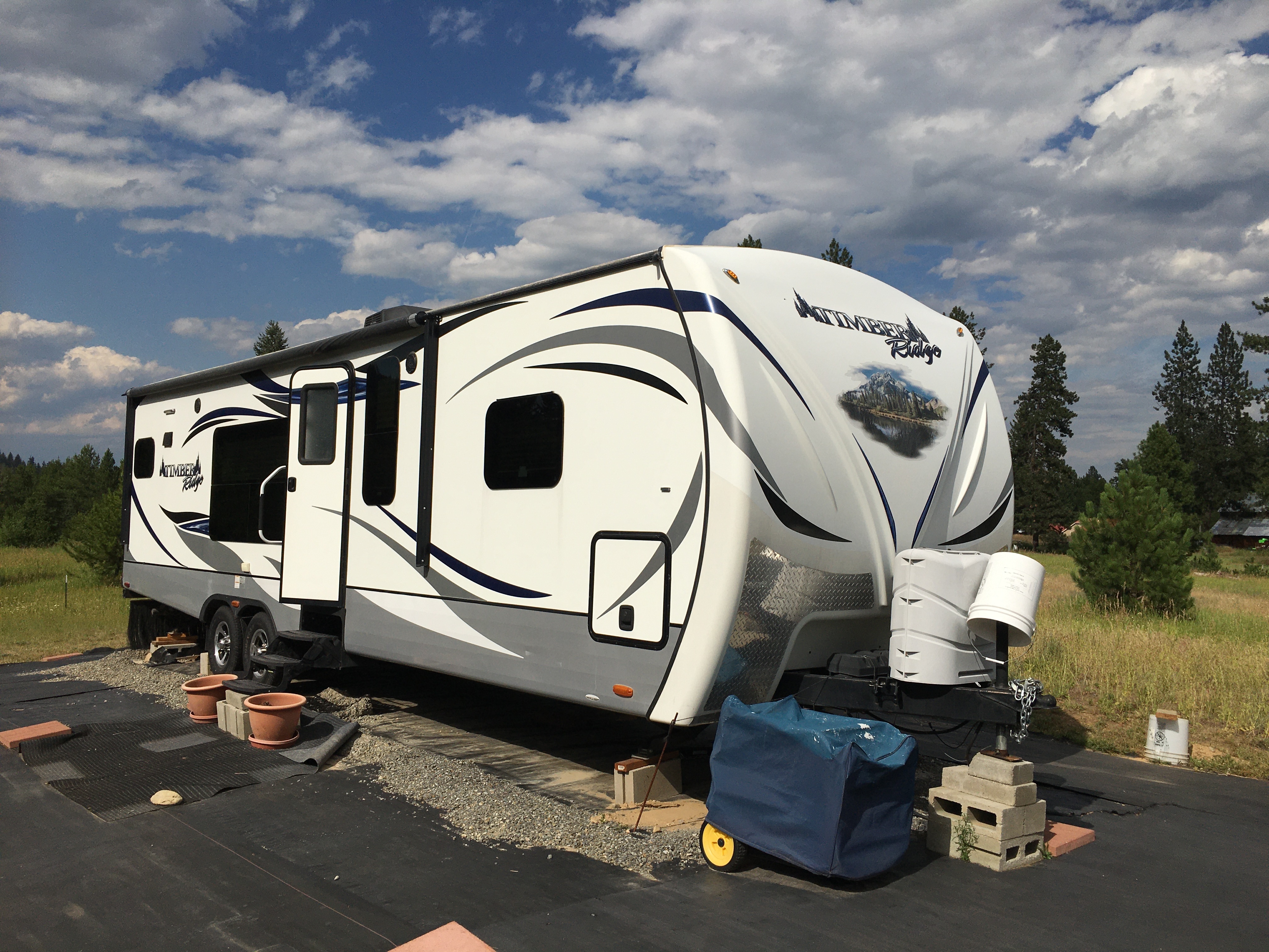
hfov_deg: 61.7
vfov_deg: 48.2
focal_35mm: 29
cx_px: 634
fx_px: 1063
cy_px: 476
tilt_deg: +2.4
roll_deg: -1.1
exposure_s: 1/5128
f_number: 2.2
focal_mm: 4.15
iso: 25
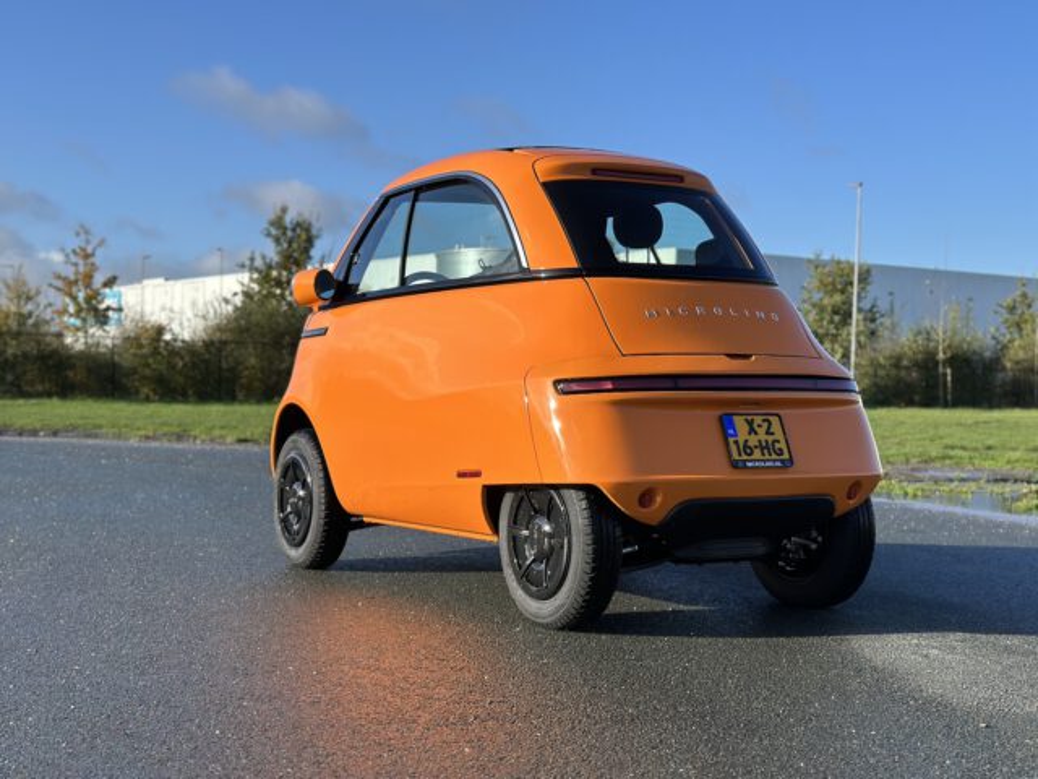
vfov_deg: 30.3
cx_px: 519
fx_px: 1439
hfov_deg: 39.7
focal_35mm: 48
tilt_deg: -0.9
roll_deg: -0.8
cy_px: 390
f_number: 1.78
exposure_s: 1/4184
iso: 100
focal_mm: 6.86
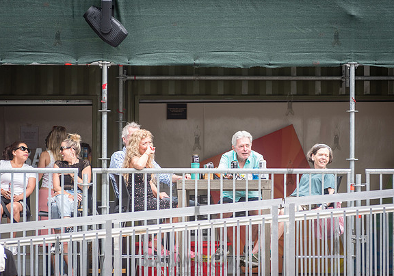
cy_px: 147
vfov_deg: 6.1
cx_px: 226
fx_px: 2580
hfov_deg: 8.7
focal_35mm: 232
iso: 500
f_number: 4
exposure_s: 1/250
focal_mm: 200
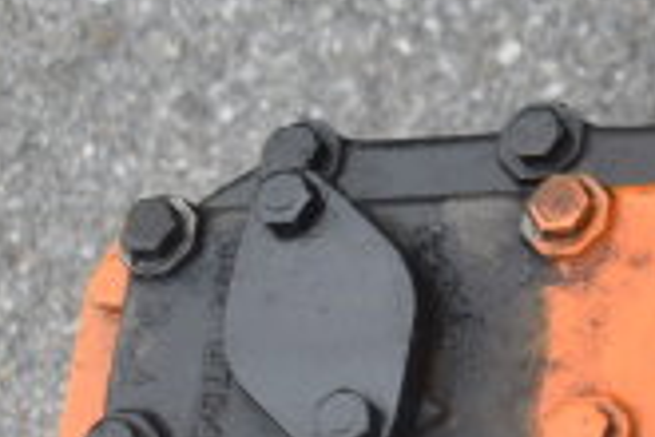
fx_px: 3220
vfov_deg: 7.7
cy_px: 427
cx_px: 1159
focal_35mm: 177
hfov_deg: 10.9
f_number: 6.3
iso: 200
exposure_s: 1/160
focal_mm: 32
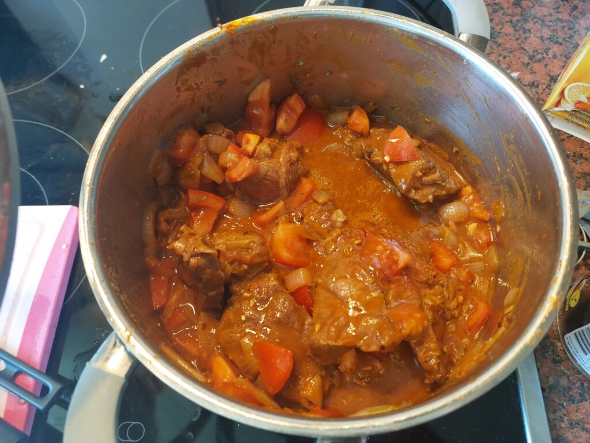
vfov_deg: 54.9
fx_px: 426
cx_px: 295
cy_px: 222
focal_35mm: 25
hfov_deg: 69.4
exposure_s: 1/50
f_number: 1.8
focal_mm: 5.23
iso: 320
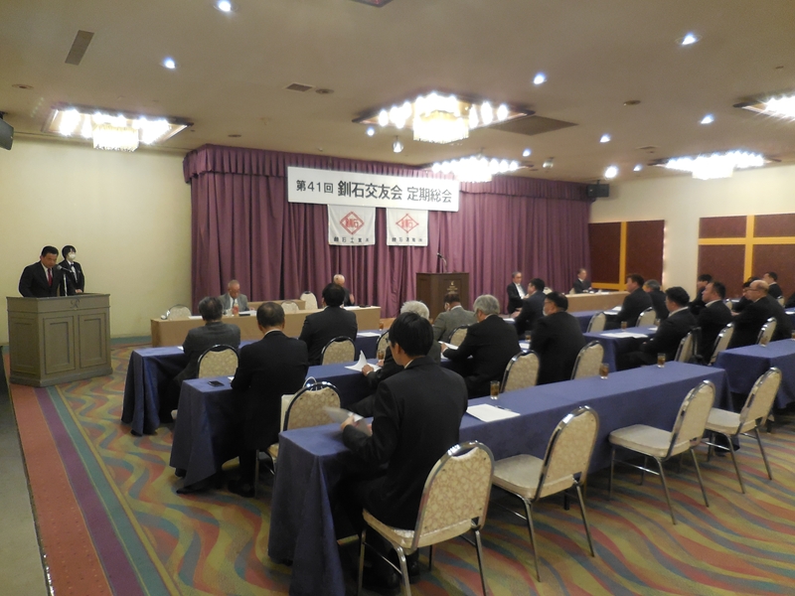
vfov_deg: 54.9
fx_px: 574
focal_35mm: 25
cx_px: 398
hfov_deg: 69.4
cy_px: 298
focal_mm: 4.5
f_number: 3.3
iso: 400
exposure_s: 1/15
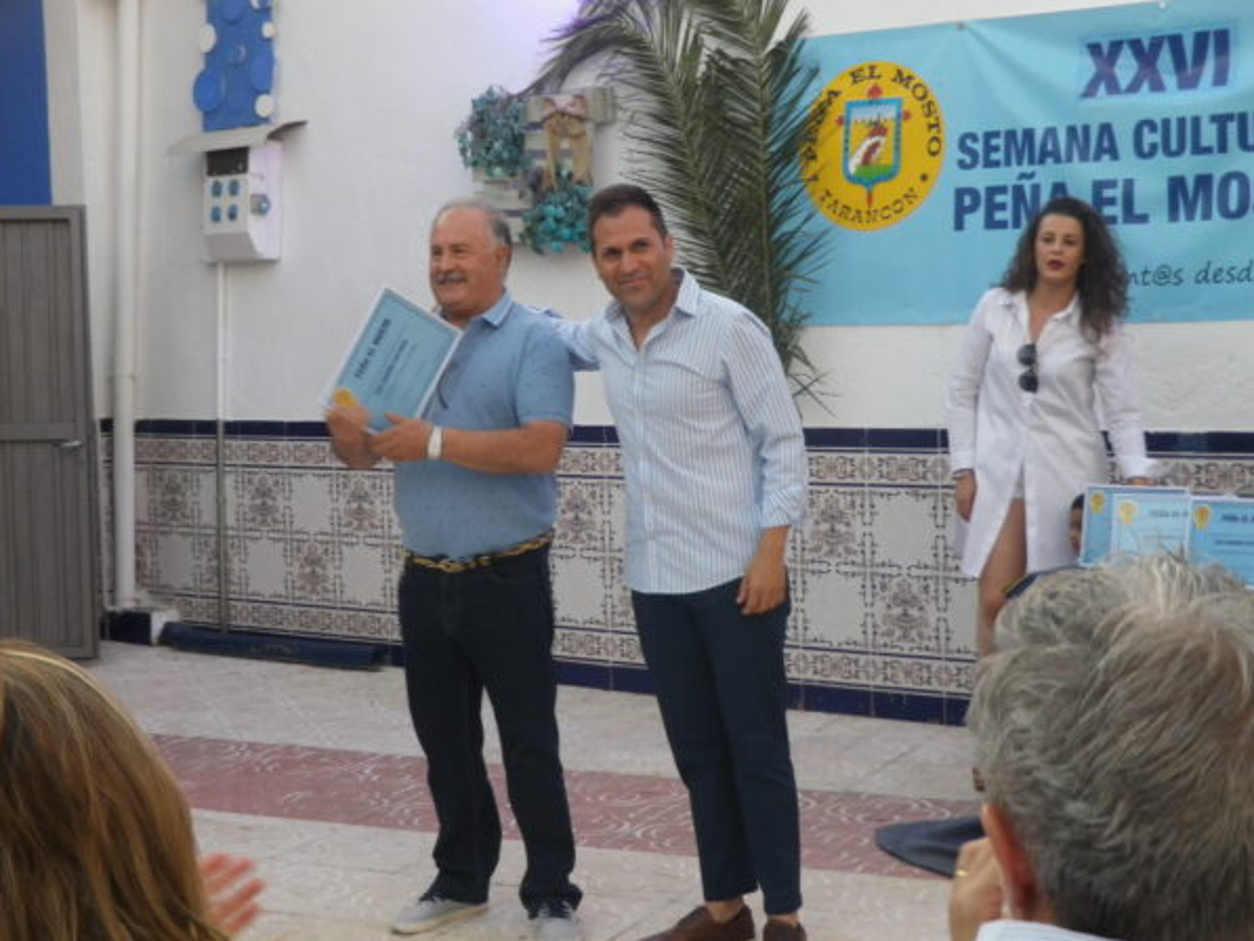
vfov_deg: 27.0
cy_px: 464
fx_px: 1957
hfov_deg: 35.5
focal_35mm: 54
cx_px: 620
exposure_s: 1/60
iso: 125
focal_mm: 9.5
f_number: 4.4
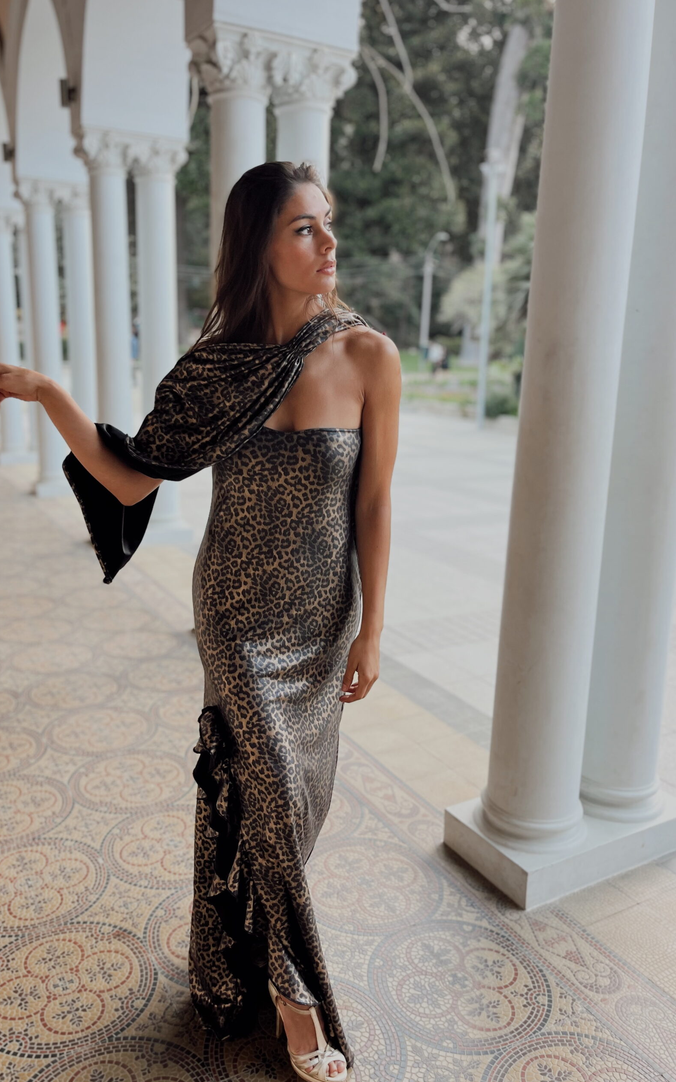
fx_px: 825
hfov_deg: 44.5
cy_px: 535
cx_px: 319
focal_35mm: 28
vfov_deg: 66.5
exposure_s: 1/121
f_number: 1.6
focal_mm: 5.1
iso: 64
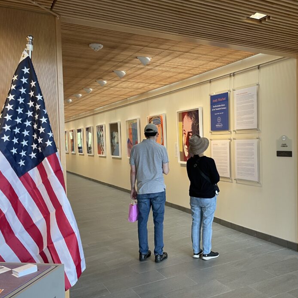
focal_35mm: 34
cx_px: 192
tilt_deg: -2.9
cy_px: 155
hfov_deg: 47.8
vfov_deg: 48.4
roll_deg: +0.8
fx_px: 331
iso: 80
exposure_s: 1/60
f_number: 1.6
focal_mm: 4.2
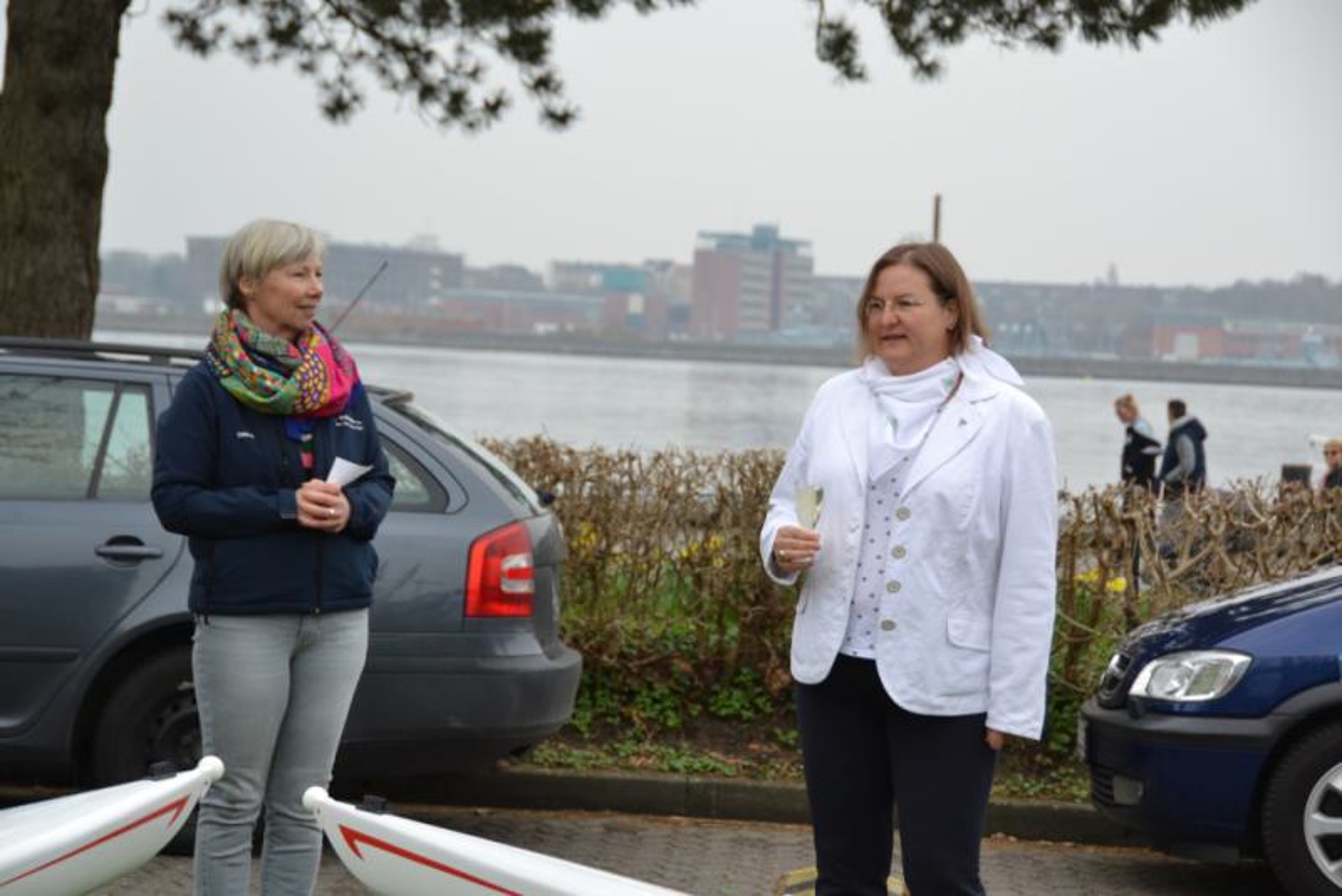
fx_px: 3915
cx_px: 671
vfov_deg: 13.1
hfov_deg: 19.4
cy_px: 448
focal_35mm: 105
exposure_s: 1/125
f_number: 5.6
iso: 125
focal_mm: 70
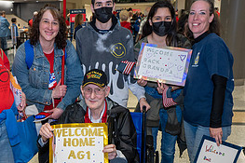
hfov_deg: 36.8
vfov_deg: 25.1
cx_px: 68
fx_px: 360
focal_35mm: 53
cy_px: 129
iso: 1000
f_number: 4.5
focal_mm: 24
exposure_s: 1/50
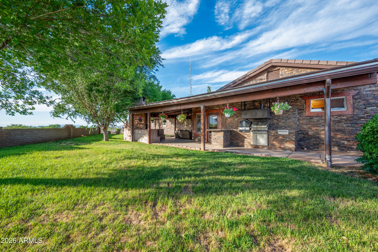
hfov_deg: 104.2
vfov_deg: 81.2
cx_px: 189
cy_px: 126
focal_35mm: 14
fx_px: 147
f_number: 9
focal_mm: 14
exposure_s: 1/200
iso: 250
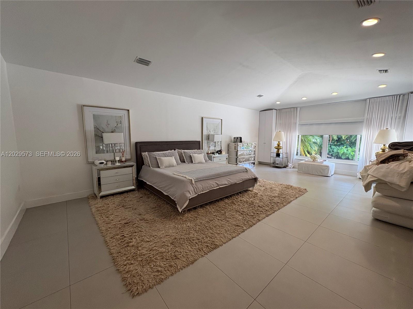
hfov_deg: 102.1
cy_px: 154
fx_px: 167
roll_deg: +0.0
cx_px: 206
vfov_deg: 85.7
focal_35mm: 14
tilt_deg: -6.2
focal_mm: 2.22
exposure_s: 1/120
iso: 125
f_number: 2.2
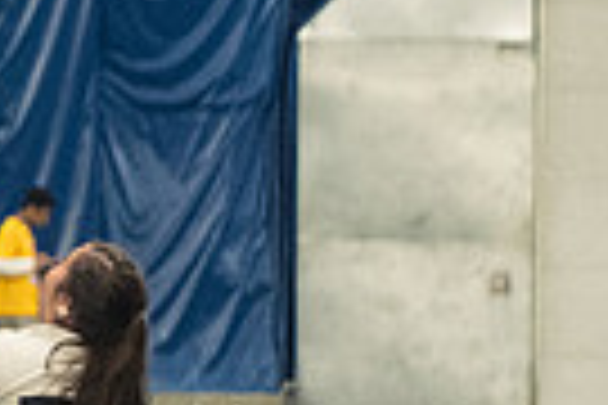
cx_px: -567
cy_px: 184
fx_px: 12581
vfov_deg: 1.8
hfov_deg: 2.8
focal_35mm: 745
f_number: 2.8
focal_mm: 116
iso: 6400
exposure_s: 1/500
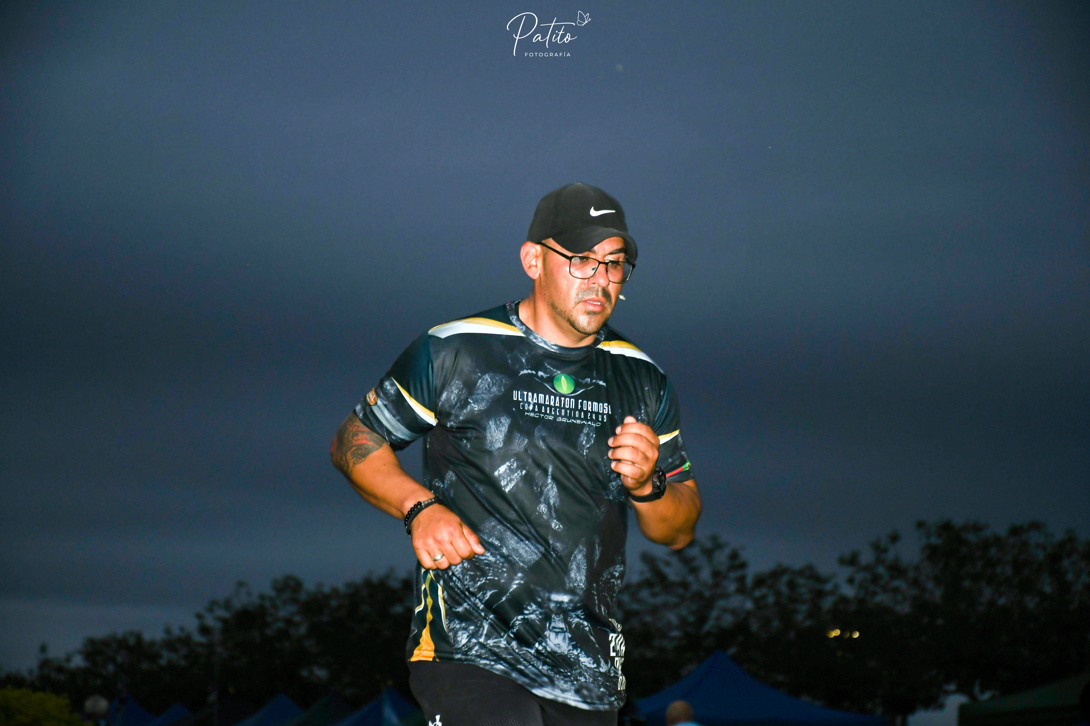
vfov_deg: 11.4
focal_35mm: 120
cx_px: 545
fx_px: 3633
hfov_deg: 17.1
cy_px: 363
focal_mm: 80
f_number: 5.3
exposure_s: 1/200
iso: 500
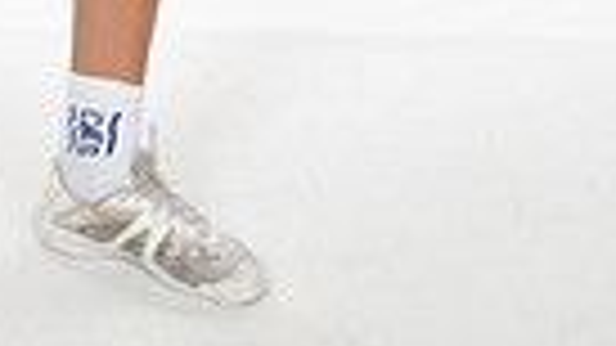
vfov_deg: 6.0
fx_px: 3086
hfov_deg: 11.4
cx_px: 139
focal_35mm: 189
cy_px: -656
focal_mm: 55
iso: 800
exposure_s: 1/320
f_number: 7.1
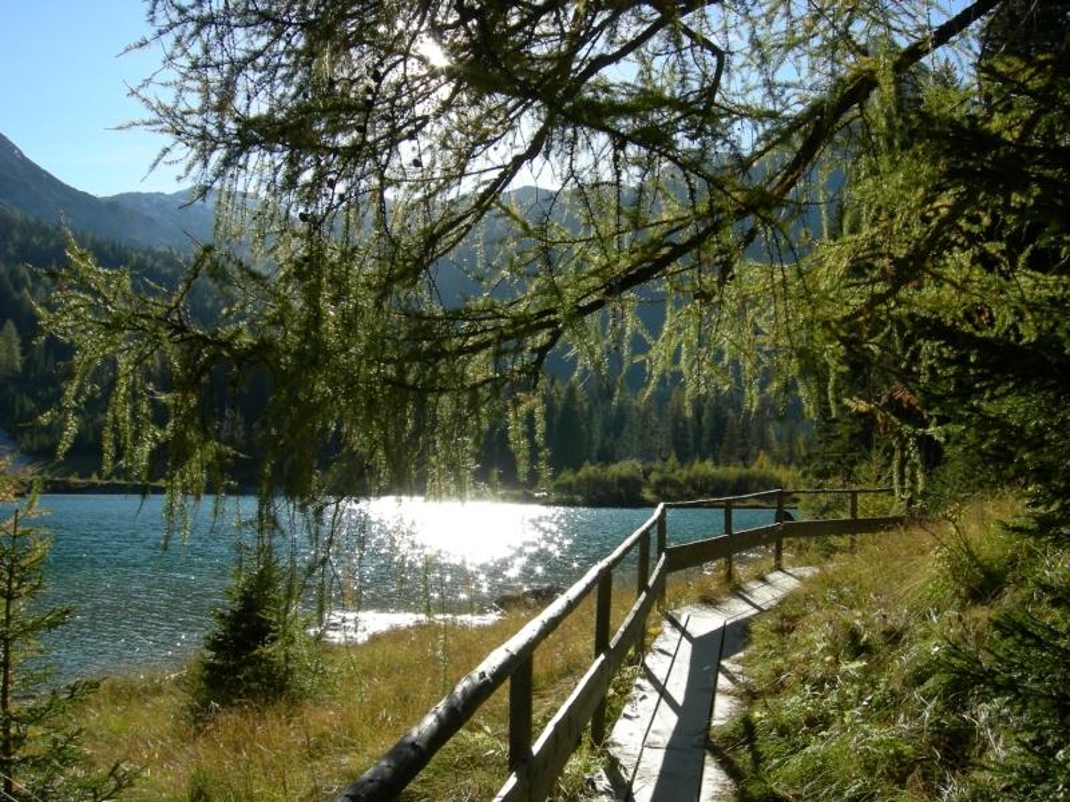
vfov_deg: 39.7
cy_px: 401
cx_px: 535
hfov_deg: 51.4
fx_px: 1113
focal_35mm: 36
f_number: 6
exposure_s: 1/230
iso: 64
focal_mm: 7.5
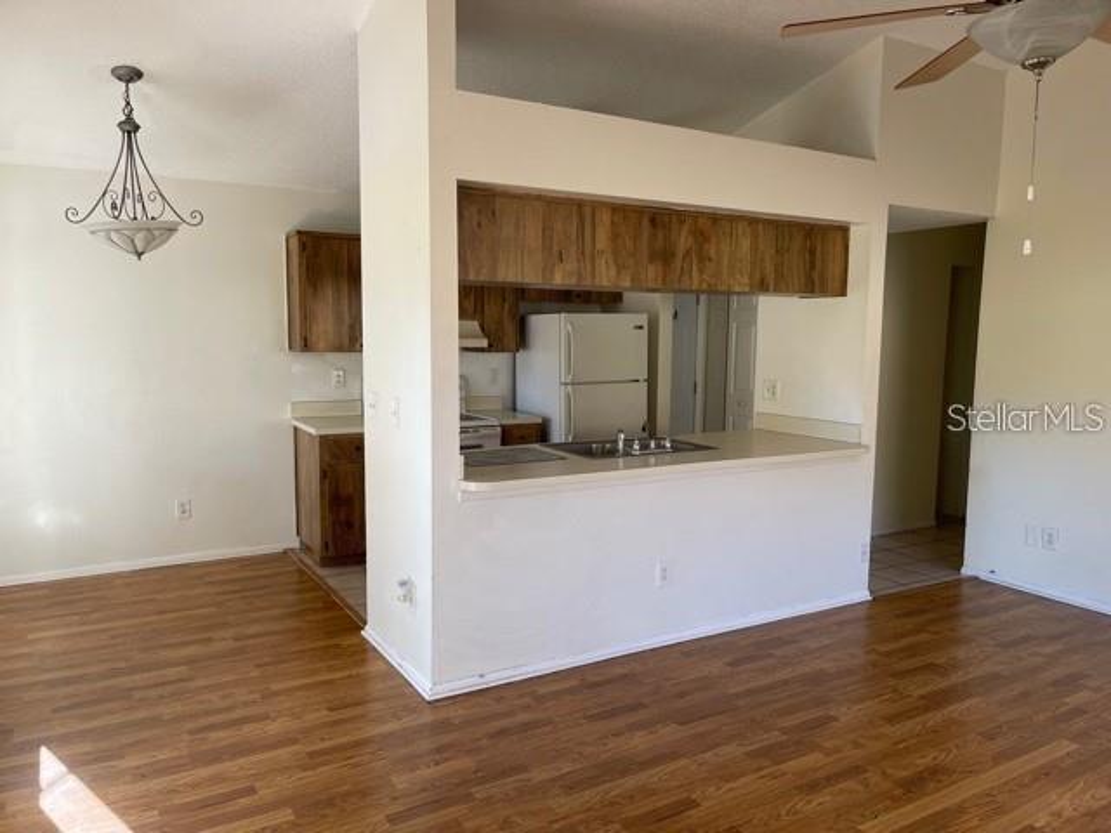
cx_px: 556
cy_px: 416
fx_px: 834
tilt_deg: -7.2
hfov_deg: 67.3
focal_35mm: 26
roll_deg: -0.6
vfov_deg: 53.1
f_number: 1.6
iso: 50
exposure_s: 1/121
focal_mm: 5.1
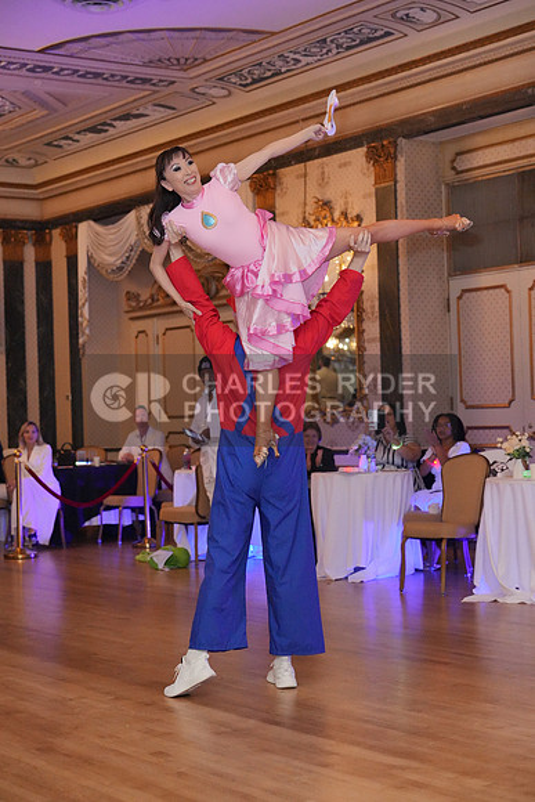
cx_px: 268
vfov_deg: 31.9
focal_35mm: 63
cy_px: 401
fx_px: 1403
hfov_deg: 21.6
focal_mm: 63
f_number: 3.2
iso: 8000
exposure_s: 1/250
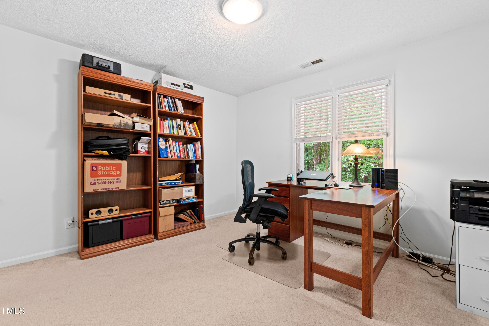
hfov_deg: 100.4
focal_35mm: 15
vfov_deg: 77.3
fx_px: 204
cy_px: 163
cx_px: 244
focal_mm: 10
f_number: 8
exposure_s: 2
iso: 100
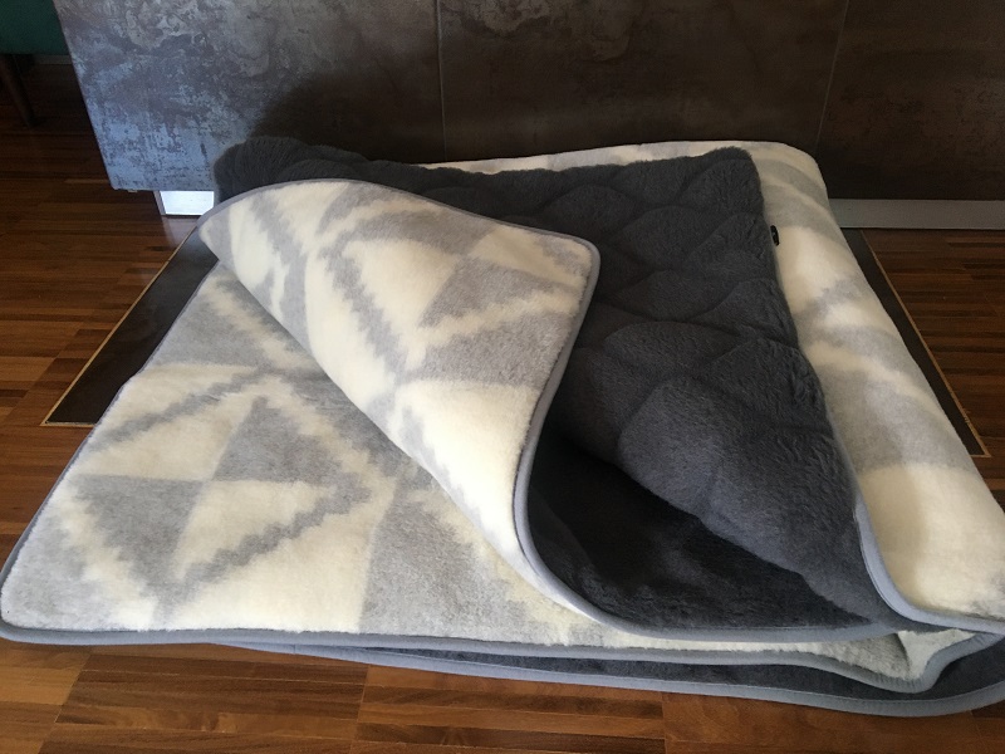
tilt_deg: -37.4
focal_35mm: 29
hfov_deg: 61.7
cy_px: 377
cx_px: 502
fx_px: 842
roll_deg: +2.3
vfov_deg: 48.2
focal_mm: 4.15
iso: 160
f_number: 2.2
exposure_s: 1/33
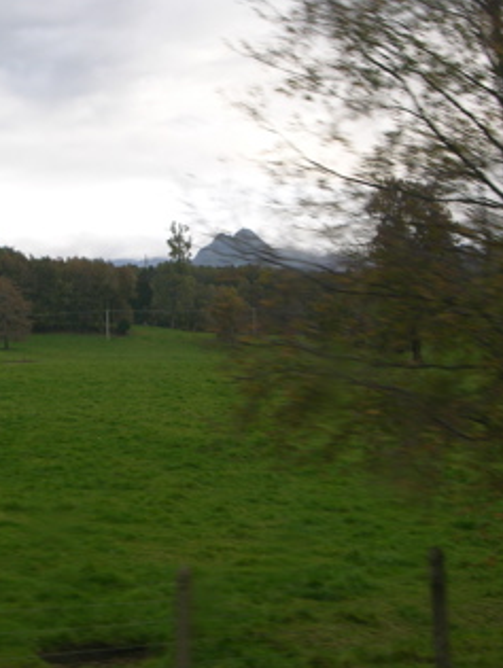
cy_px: 261
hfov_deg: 20.7
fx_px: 1373
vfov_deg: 27.3
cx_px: 180
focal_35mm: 71
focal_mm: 8.9
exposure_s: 1/36.4
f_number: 3.2
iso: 50
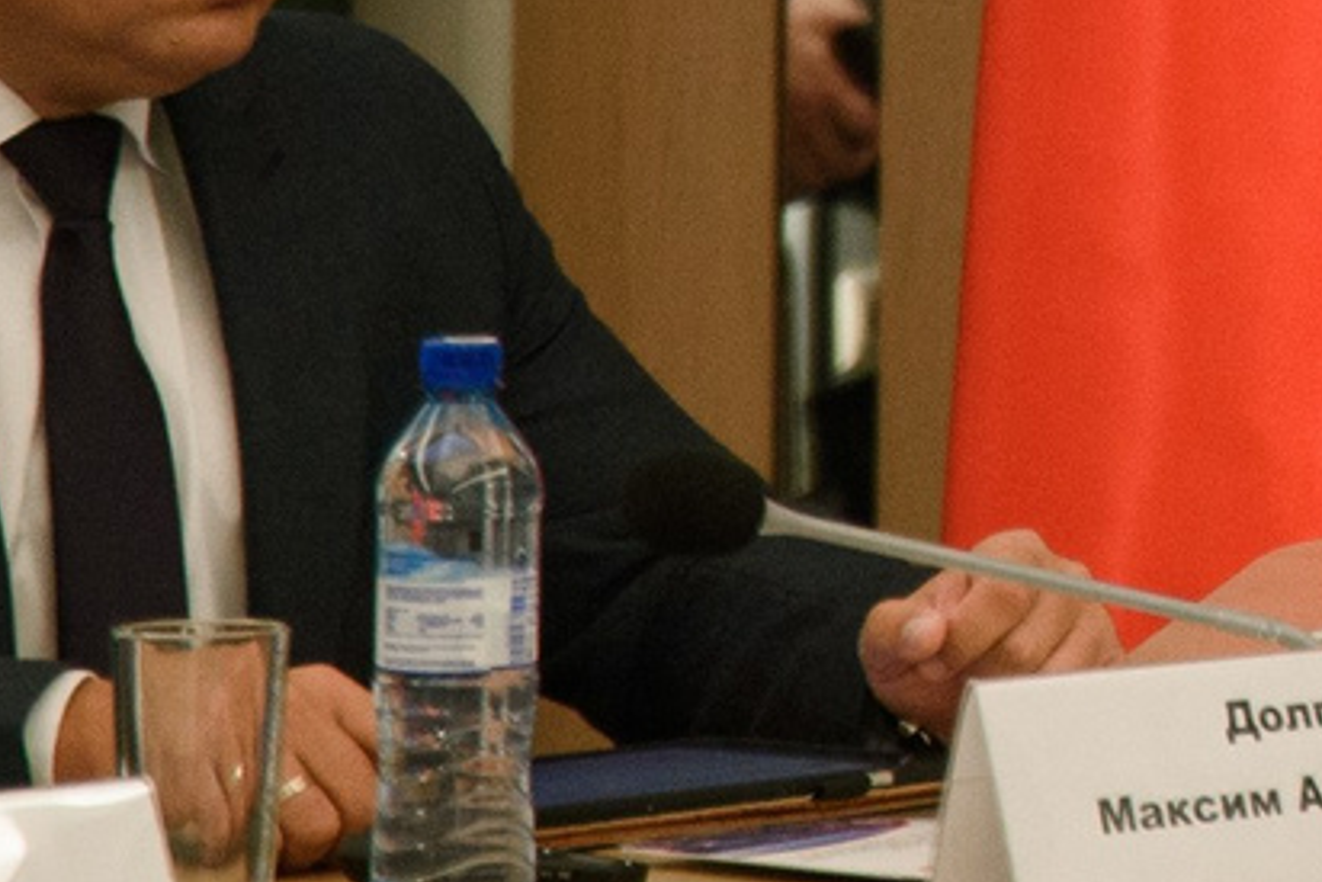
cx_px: 3317
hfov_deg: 4.4
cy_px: -1137
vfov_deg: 3.0
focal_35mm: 453
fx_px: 16640
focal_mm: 70
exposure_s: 1/400
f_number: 3.5
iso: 1600
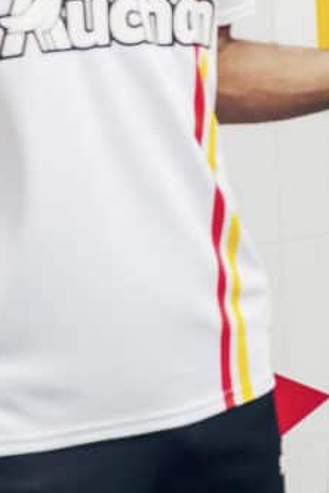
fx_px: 2467
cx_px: 399
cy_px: -1106
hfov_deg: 7.6
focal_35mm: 180
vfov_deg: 8.8
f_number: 2.8
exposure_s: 1/2500
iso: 100
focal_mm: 24
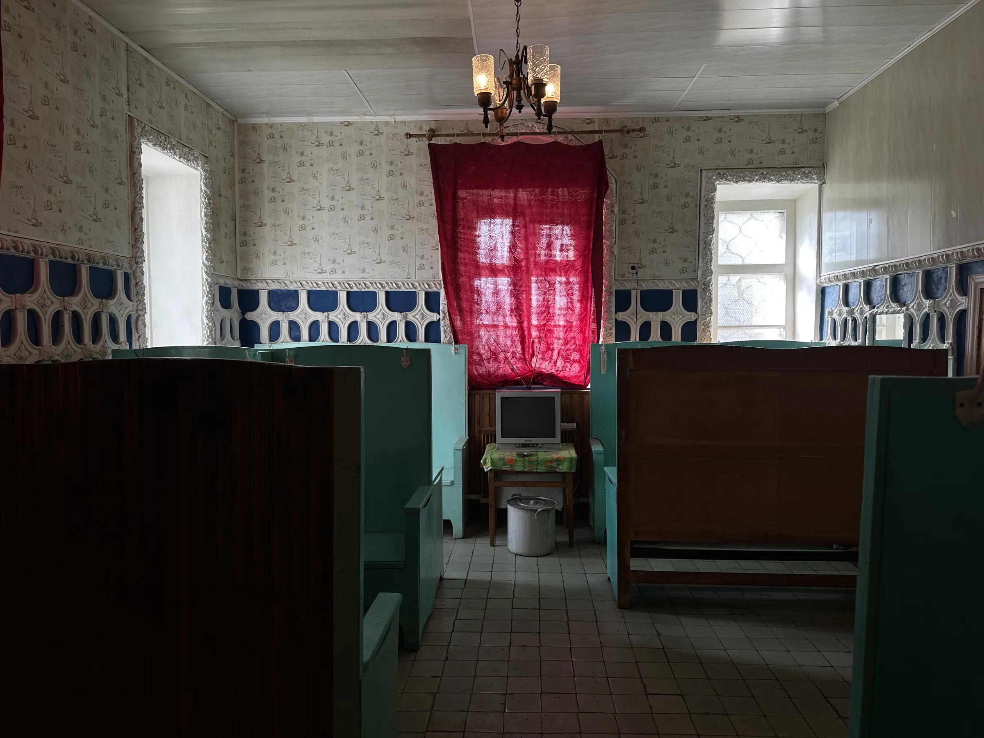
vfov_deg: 56.8
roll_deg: +0.2
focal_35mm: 24
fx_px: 682
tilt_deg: -3.9
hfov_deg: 71.6
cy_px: 369
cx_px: 492
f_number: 1.78
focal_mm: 6.86
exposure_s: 1/101
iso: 50
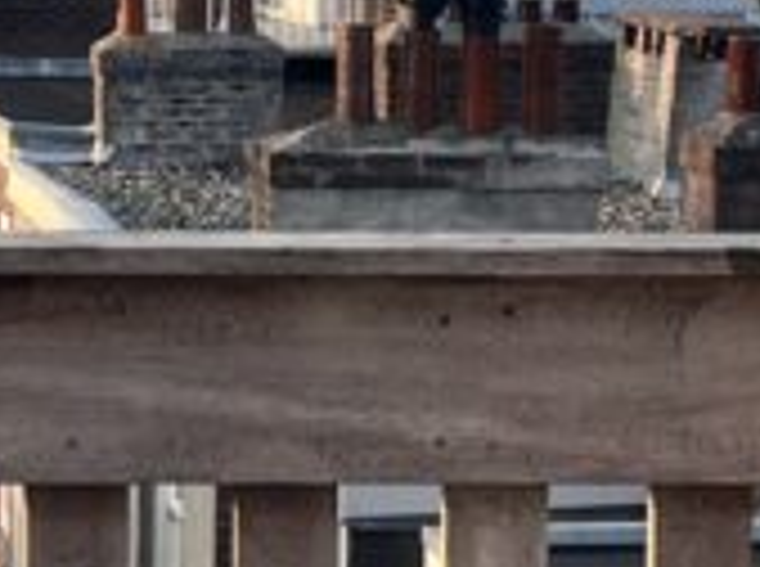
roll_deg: -0.5
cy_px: 526
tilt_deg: -11.2
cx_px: 162
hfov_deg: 12.5
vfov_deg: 9.3
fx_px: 3462
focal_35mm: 158
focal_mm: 5.1
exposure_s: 1/424
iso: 50
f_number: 1.6
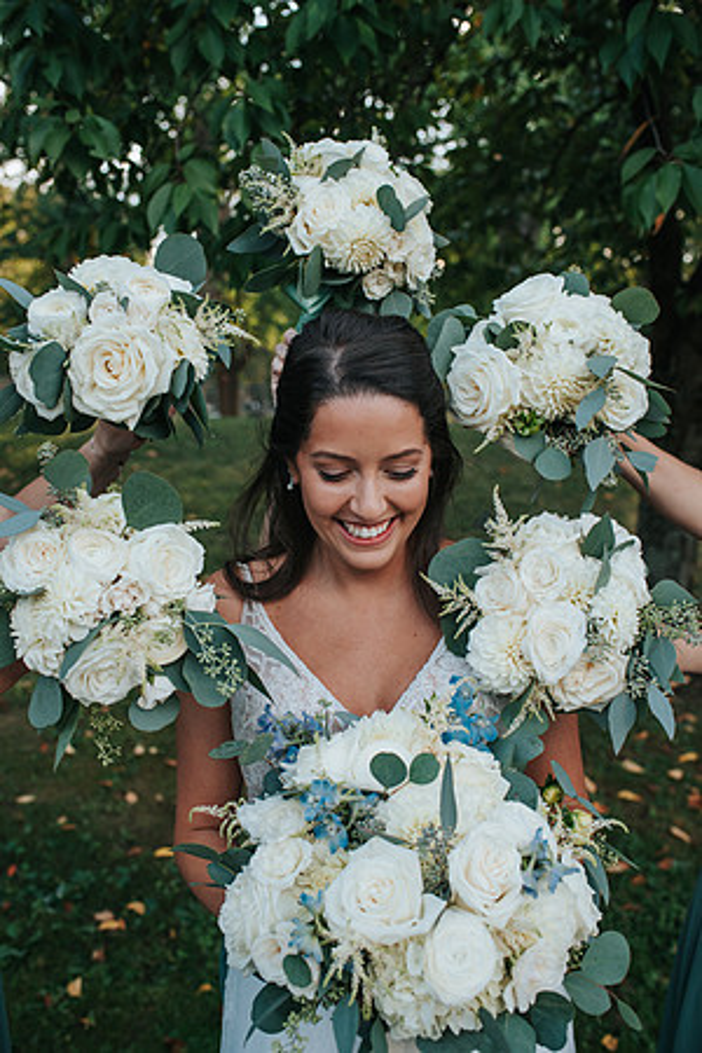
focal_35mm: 35
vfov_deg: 54.4
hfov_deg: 37.9
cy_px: 526
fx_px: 1024
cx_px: 351
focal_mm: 35
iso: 800
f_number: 4
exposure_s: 1/1000
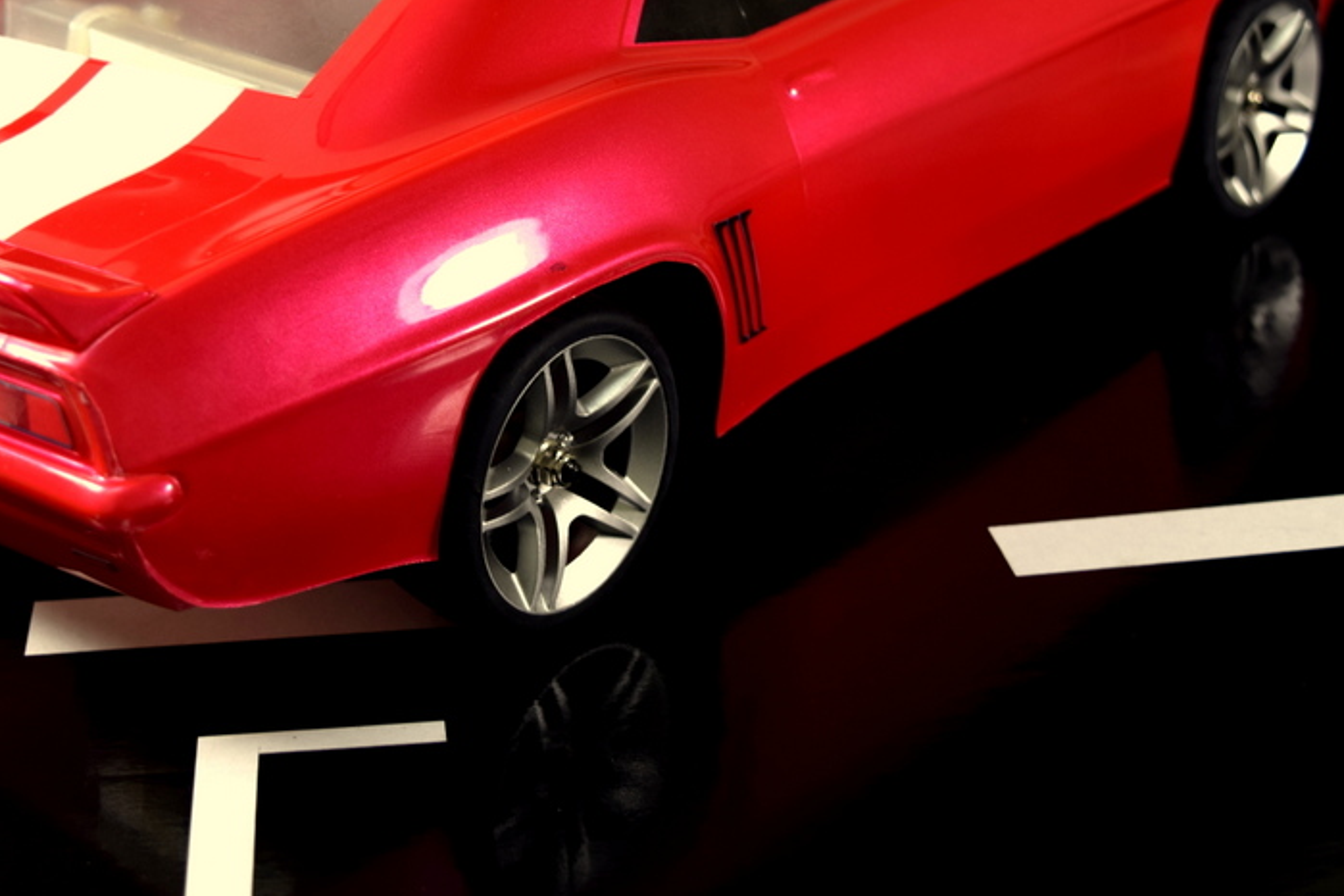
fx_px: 2379
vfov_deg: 21.2
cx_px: 504
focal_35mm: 64
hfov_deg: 31.4
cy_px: 257
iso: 100
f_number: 5
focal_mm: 29
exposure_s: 1/60
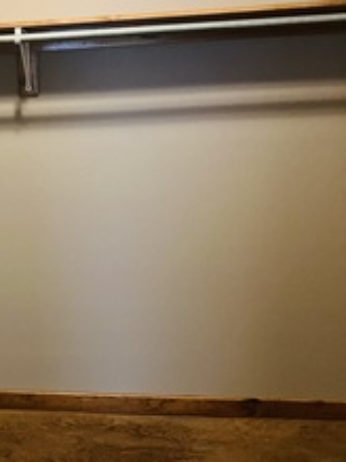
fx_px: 760
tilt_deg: -9.8
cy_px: 219
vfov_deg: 33.8
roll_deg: +3.0
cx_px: -30
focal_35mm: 57
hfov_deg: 24.1
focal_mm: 5.7
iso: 400
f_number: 1.5
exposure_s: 1/40
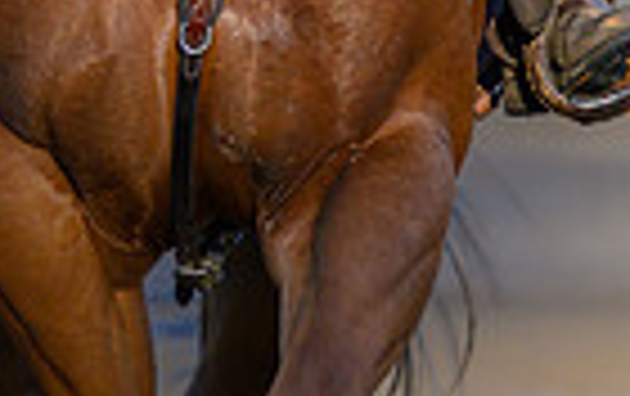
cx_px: 269
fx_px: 20619
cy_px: -280
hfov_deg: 1.8
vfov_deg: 1.1
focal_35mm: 1199
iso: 450
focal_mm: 140
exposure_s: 1/2500
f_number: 2.8
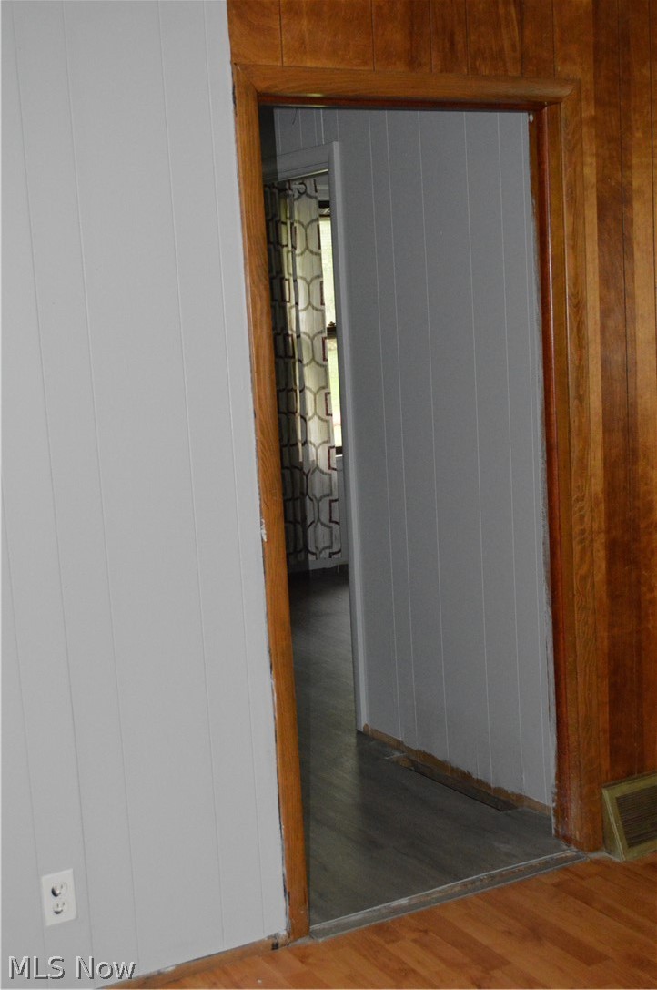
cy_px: 495
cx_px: 328
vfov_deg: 41.2
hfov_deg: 28.0
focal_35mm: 48
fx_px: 1317
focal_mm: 32
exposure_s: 1/60
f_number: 4.8
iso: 3200
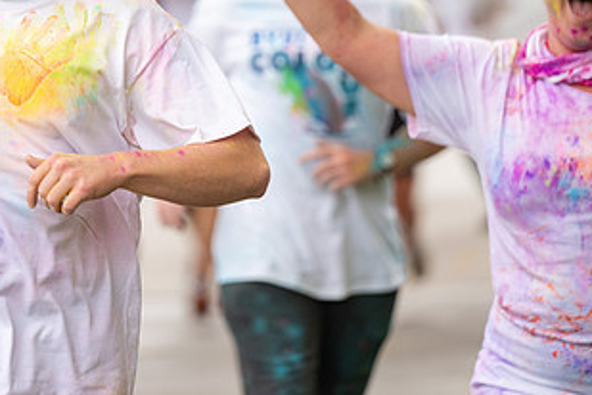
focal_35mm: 357
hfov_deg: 5.8
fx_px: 5870
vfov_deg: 3.8
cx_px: 163
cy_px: 32
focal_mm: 190
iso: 320
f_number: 2.8
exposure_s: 1/640
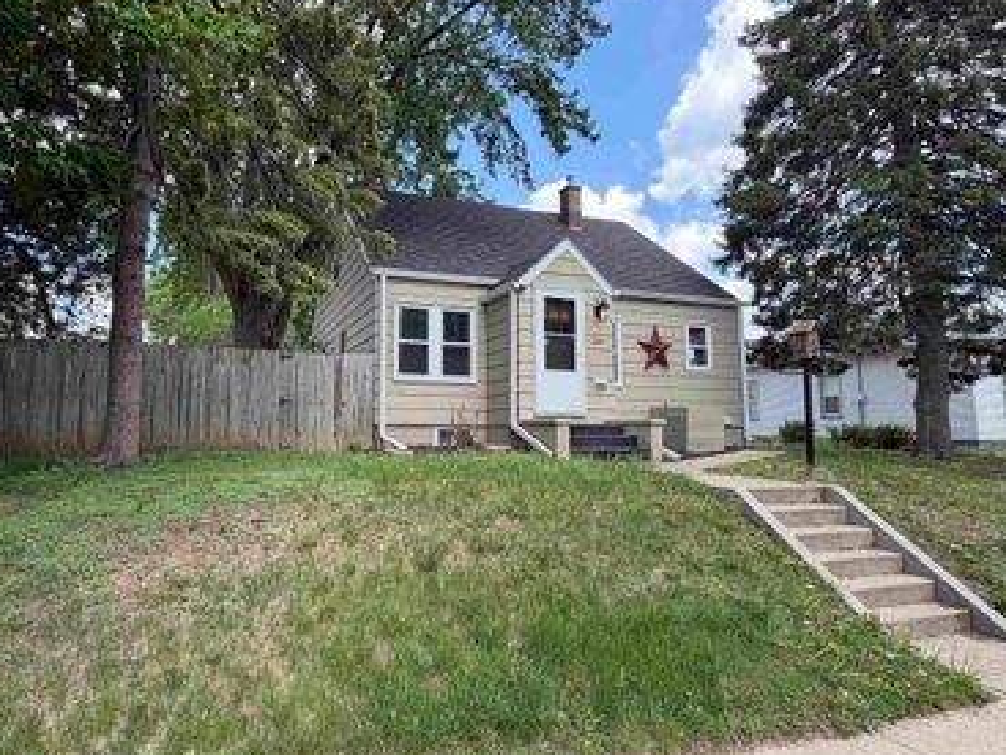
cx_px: 377
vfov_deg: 68.7
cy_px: 387
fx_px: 552
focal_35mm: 19
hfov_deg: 83.1
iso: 50
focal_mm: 2.22
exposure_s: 1/261
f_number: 2.2
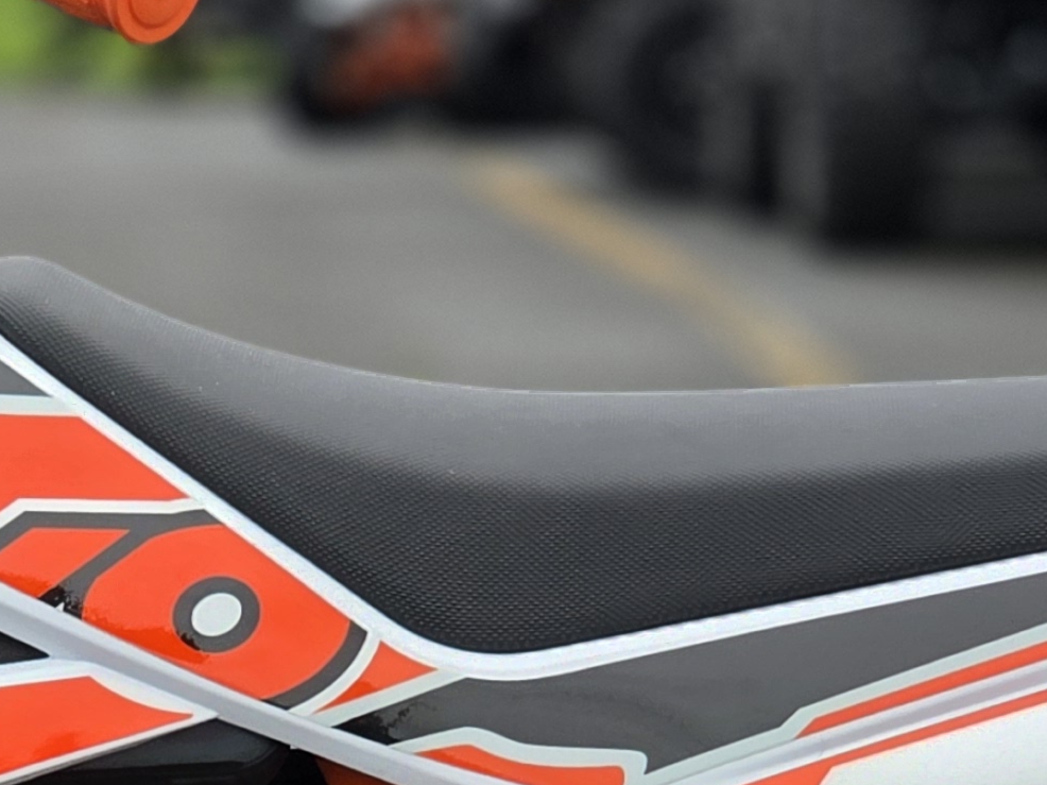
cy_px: 1077
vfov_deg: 5.3
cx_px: 155
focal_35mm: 280
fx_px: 8467
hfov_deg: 7.1
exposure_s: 1/245
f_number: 2.4
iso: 50
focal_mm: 7.9
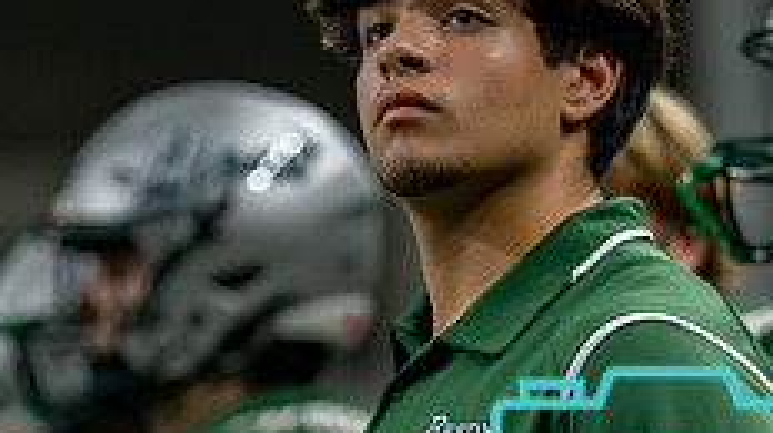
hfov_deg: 2.8
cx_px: 454
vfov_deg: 1.6
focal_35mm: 774
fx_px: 15850
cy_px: 416
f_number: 2.8
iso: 800
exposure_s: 1/400
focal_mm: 182
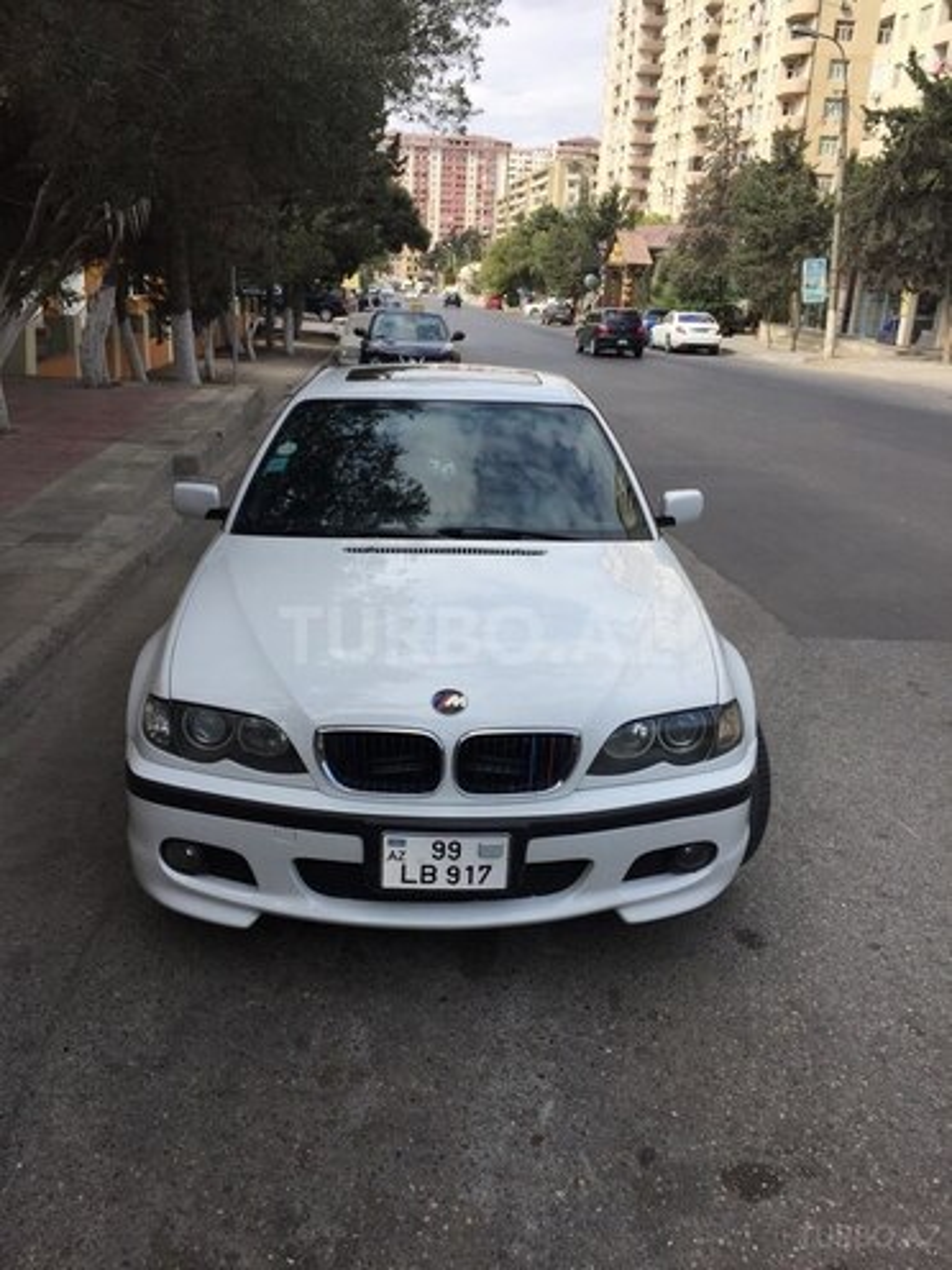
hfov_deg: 48.2
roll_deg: -2.3
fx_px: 1063
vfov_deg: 61.7
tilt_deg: -18.1
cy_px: 635
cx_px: 476
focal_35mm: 29
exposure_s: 1/1412
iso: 32
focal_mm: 4.15
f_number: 2.2
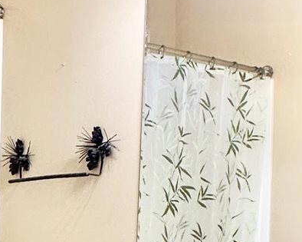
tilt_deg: -1.8
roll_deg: -2.7
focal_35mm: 80
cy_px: 234
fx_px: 715
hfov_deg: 23.6
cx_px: 77
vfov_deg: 18.7
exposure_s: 1/120
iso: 200
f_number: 2.2
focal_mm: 2.22
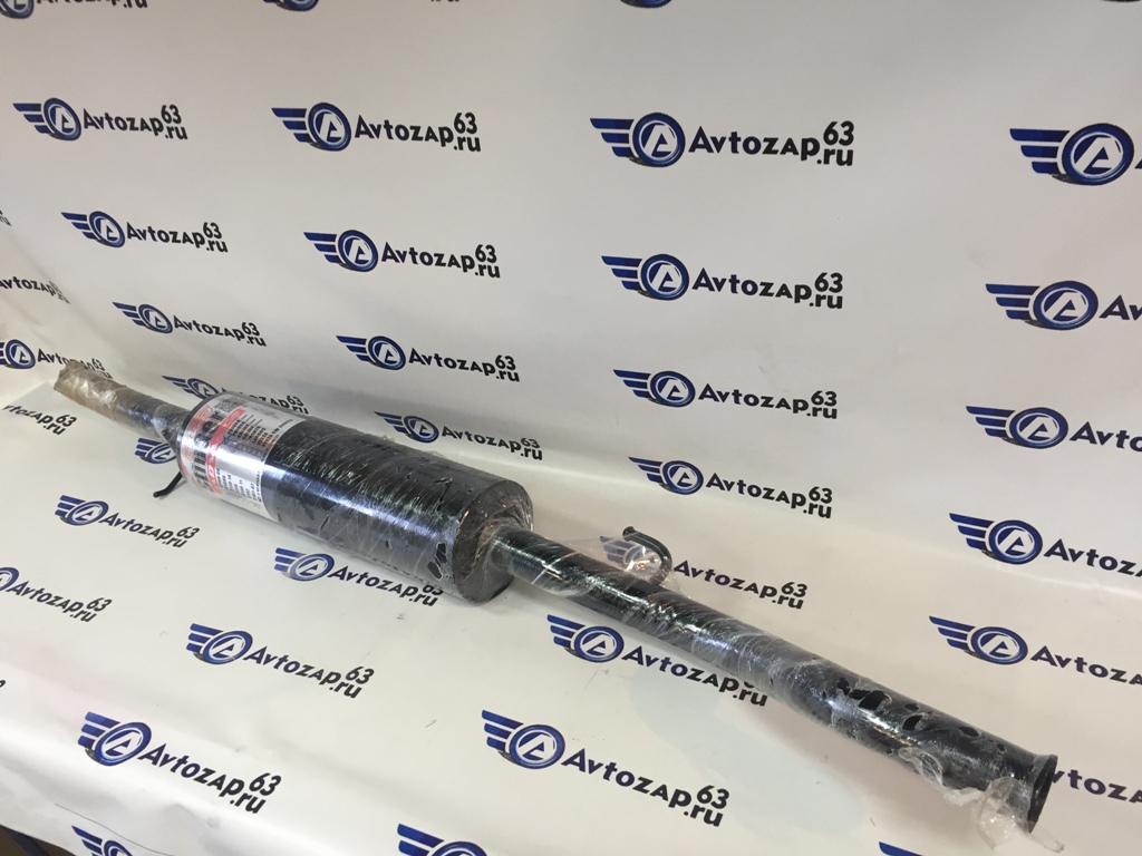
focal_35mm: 29
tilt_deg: -34.2
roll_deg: +4.9
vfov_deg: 48.2
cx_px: 571
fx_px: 957
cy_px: 428
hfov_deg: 61.7
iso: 100
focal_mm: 4.15
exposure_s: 1/33
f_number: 2.2
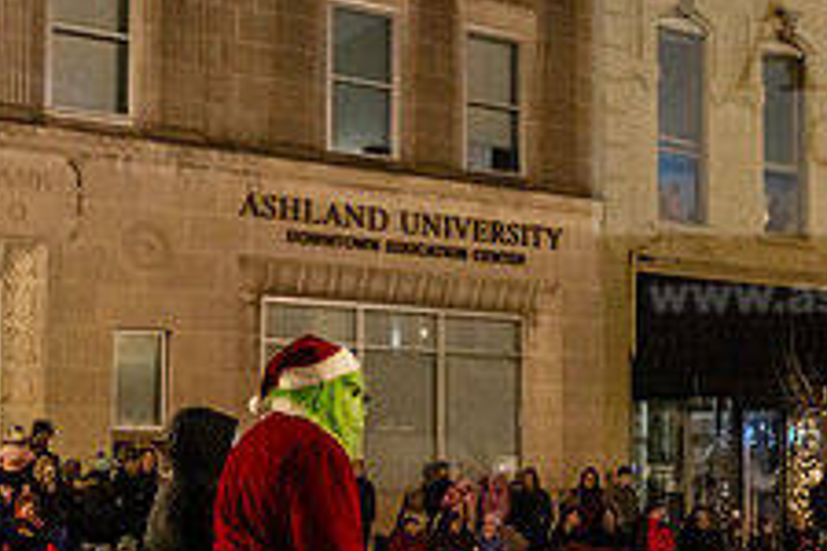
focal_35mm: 62
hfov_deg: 32.3
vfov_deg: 21.8
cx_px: 481
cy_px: 373
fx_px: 1424
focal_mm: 24
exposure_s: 1/200
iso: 6400
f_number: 2.8
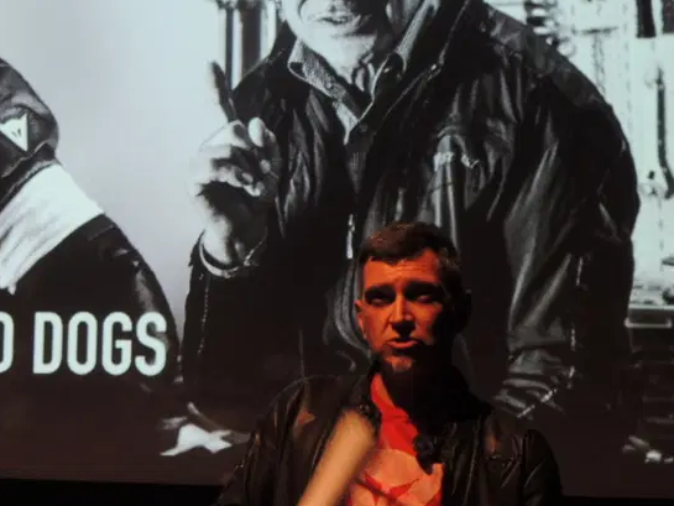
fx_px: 2142
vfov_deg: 13.5
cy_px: 189
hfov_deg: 17.7
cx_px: 105
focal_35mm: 110
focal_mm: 9
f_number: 3.7
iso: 400
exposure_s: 1/30
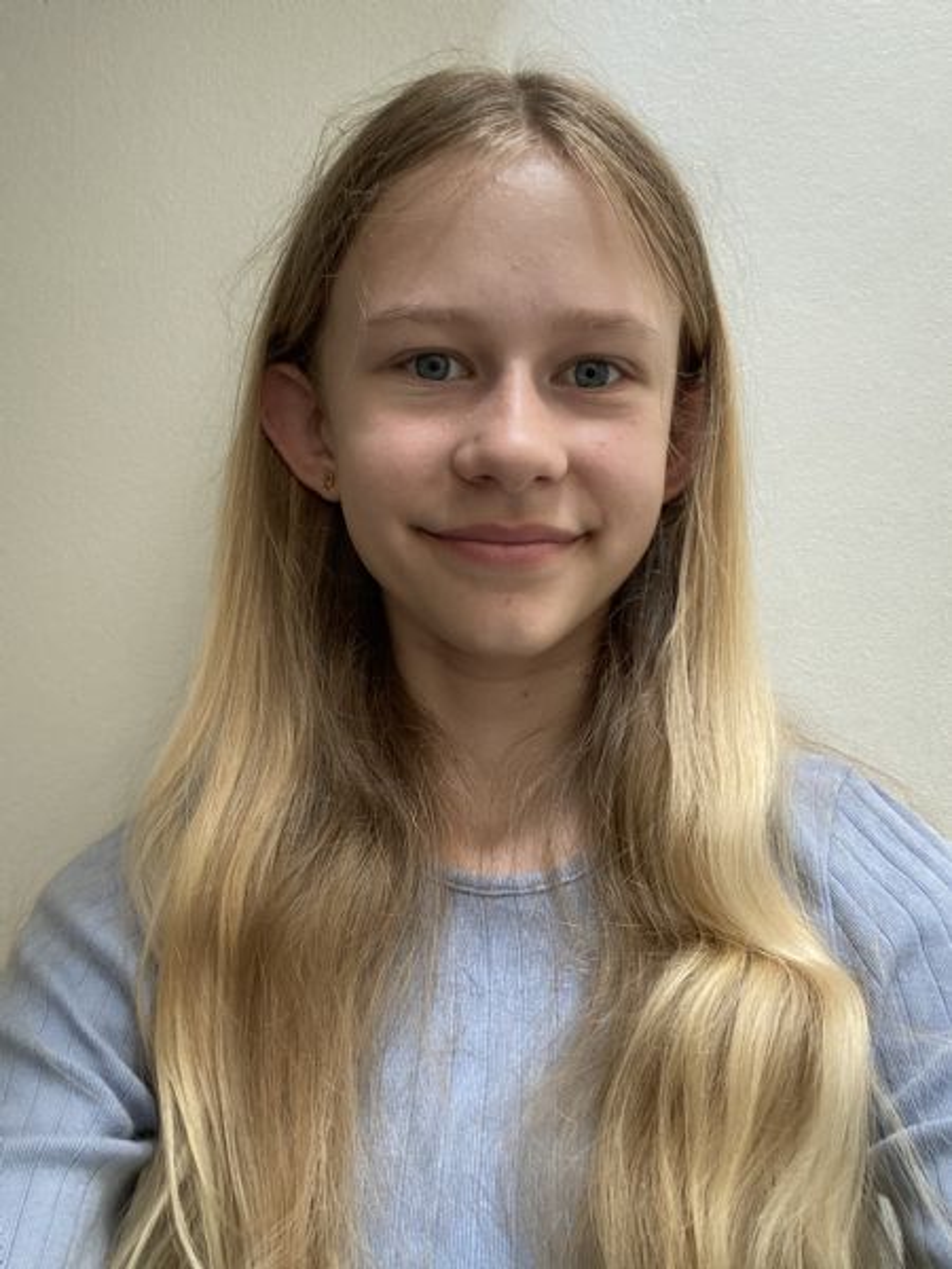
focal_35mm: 30
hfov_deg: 46.8
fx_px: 1100
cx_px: 476
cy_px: 634
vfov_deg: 60.0
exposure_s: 1/60
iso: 160
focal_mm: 2.71
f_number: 2.2
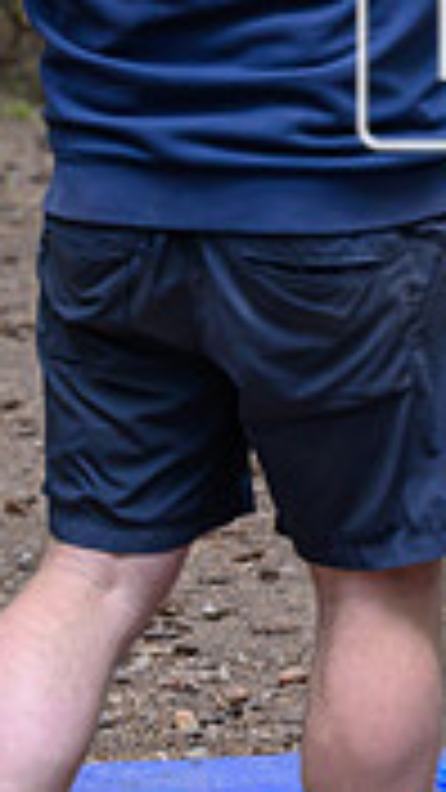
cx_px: 685
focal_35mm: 283
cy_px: -85
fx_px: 5950
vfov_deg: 7.6
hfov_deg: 4.3
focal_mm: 70
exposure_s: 1/640
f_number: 2.8
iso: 2000
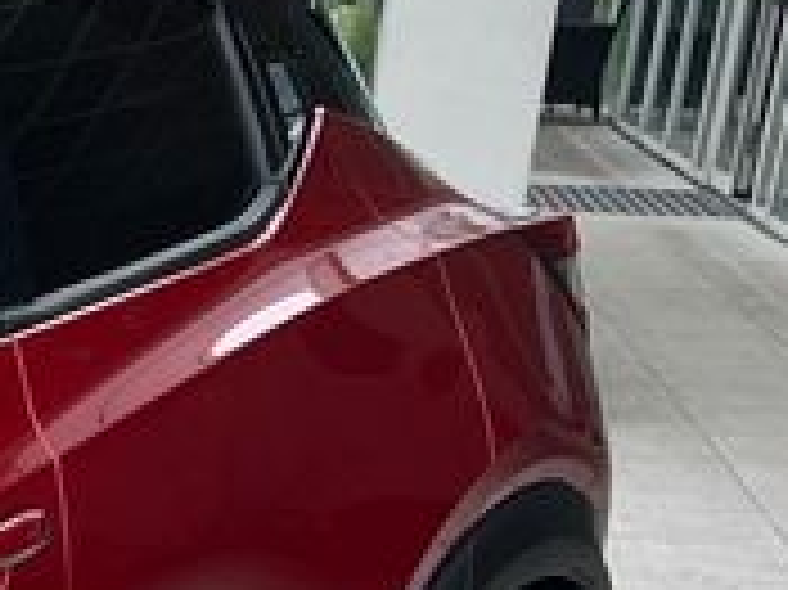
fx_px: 3458
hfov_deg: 10.8
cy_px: 869
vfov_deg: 9.5
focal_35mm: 152
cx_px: -1171
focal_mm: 5.1
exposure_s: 1/1106
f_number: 1.6
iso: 50
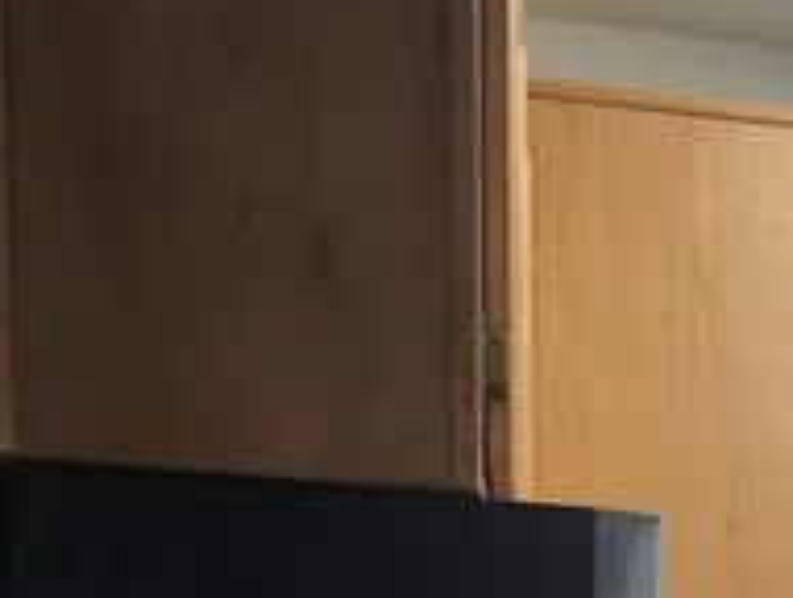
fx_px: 2823
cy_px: 1042
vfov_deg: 11.3
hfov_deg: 13.6
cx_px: 1590
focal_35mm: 123
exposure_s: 1/120
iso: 160
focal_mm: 6.4
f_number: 1.8
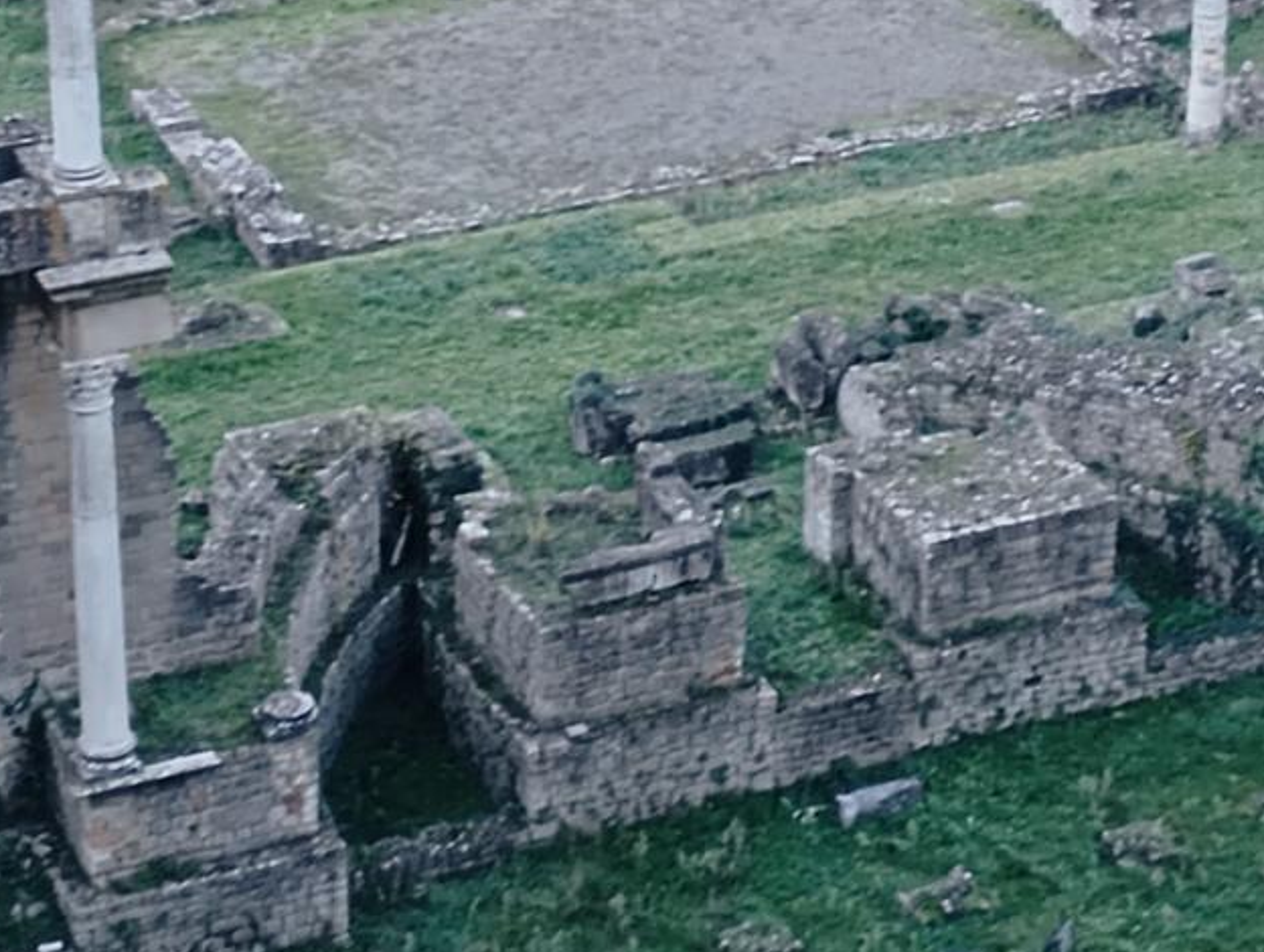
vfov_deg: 12.0
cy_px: 159
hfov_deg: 16.0
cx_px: 754
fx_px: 4498
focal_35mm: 123
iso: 130
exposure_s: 1/50
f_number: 1.8
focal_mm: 4.27
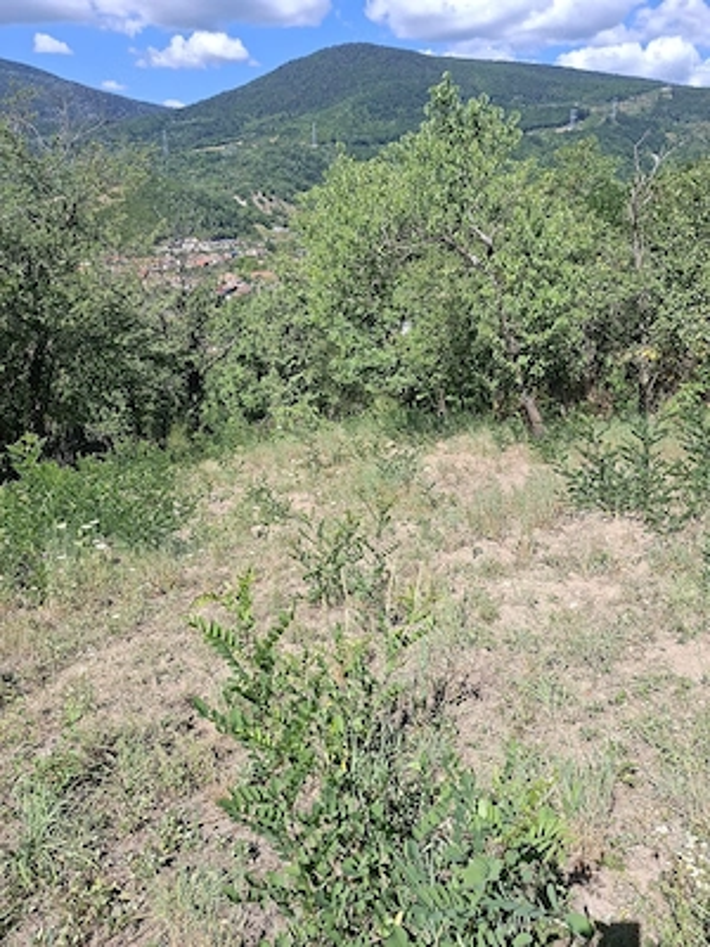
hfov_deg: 58.9
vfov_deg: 73.9
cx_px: 355
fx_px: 629
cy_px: 474
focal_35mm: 23
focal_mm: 5.54
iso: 50
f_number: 1.8
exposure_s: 1/1429
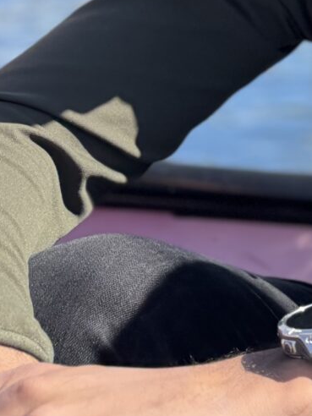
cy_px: -85
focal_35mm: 132
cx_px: 723
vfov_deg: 14.5
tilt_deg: -5.6
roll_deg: -2.0
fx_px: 1586
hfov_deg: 10.0
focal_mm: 5.96
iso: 50
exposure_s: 1/1499
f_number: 1.6
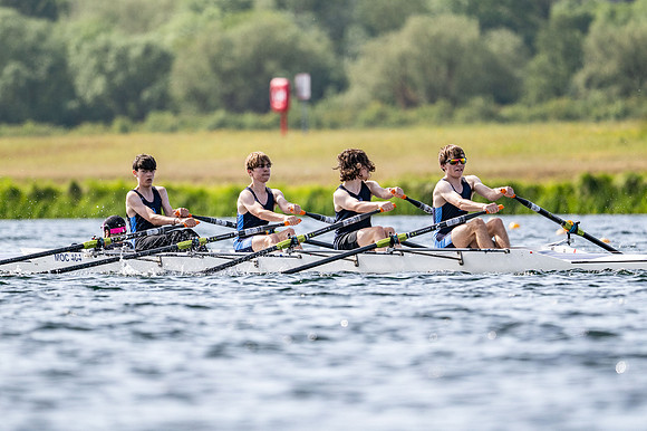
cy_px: 216
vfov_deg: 2.3
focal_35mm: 600
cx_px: 324
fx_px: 10777
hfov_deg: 3.4
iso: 280
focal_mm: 400
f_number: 4.5
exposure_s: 1/2500
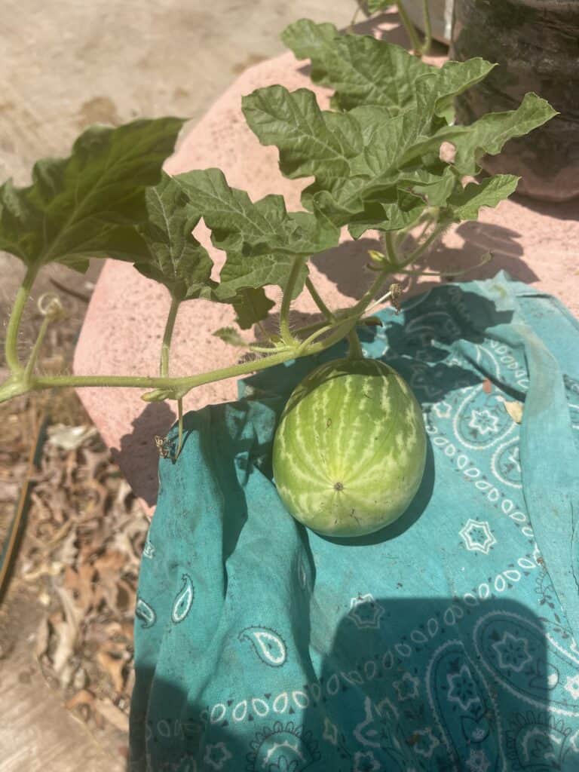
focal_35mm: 25
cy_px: 386
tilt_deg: -52.0
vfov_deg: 69.4
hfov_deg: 54.9
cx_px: 290
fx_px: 558
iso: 32
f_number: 1.6
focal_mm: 5.1
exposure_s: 1/5618
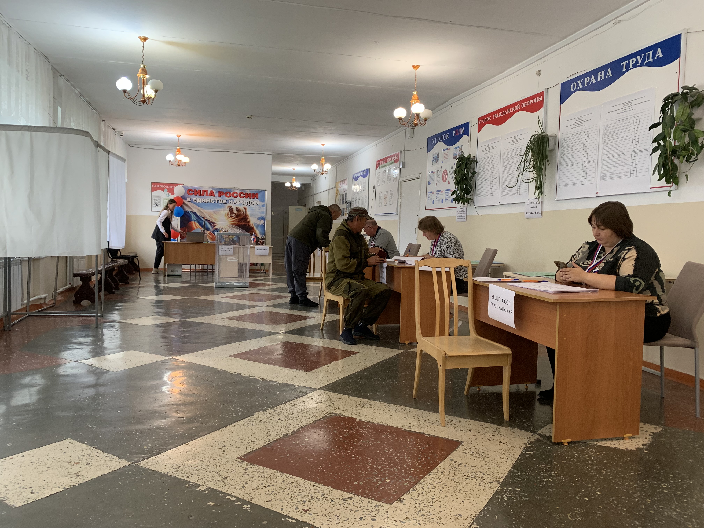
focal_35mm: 26
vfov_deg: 53.1
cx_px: 352
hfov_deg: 67.3
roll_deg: -0.9
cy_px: 264
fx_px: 529
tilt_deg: -3.9
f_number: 1.8
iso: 80
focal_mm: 4.25
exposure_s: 1/50
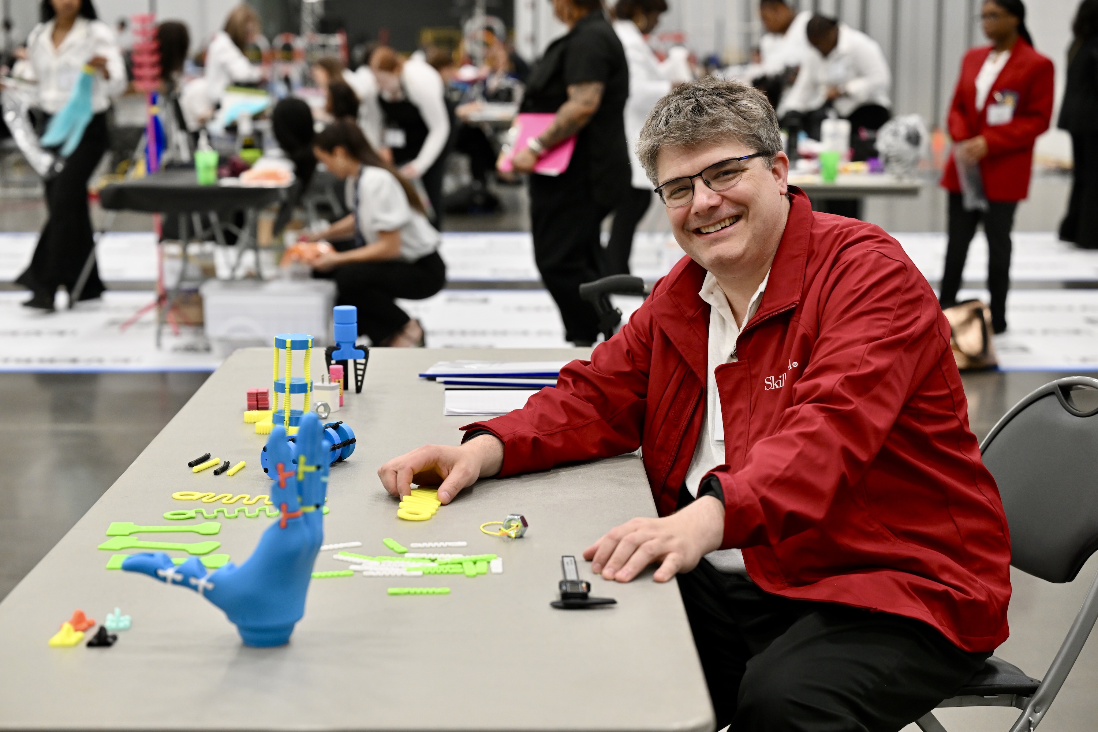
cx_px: 549
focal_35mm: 70
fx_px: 2135
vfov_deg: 19.5
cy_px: 366
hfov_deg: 28.8
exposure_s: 1/160
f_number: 4
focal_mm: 70
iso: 2000
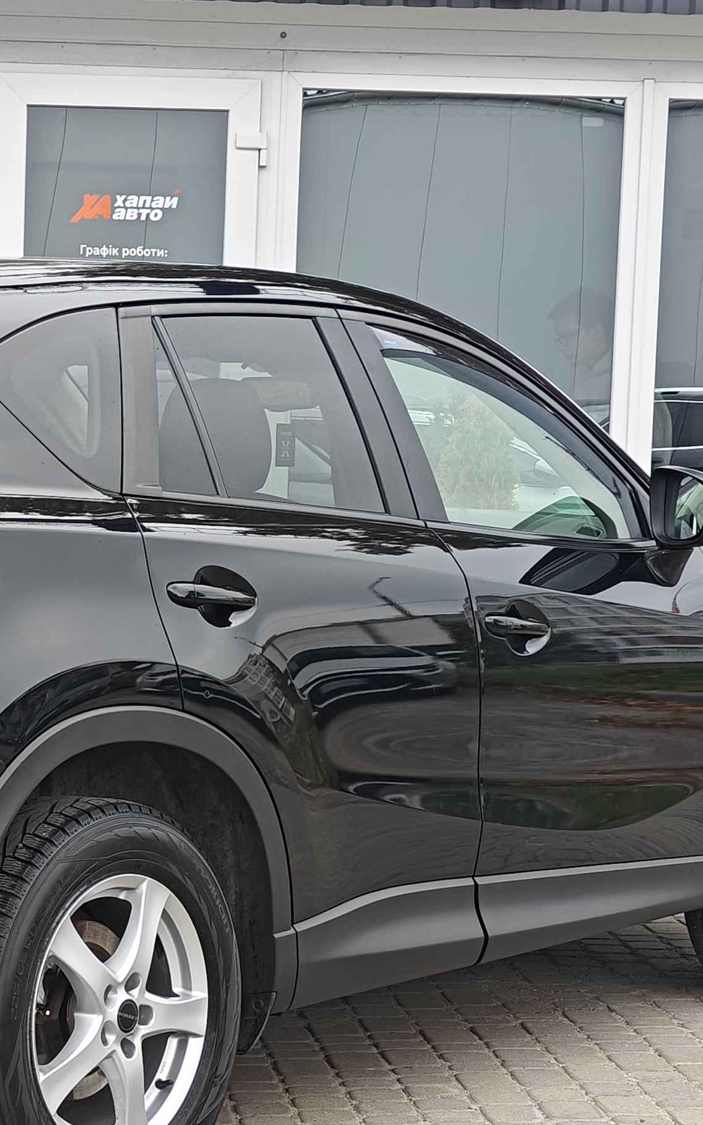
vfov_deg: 24.0
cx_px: 54
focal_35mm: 86
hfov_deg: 15.0
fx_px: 2637
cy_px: 674
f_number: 2
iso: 50
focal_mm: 7.08
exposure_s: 1/262
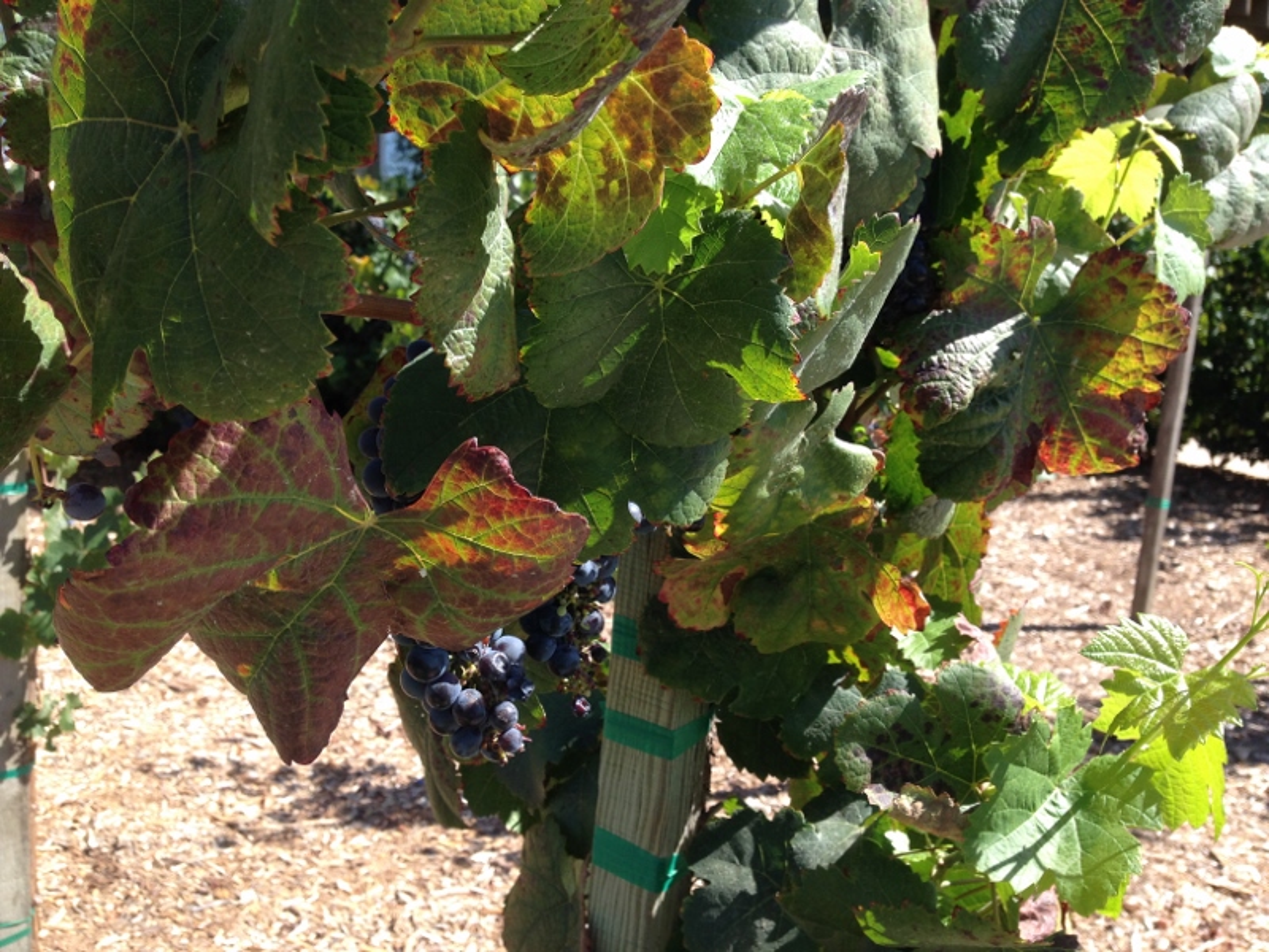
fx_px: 1210
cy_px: 476
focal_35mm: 33
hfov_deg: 55.4
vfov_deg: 42.9
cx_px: 634
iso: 50
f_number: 2.4
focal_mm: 4.12
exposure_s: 1/516
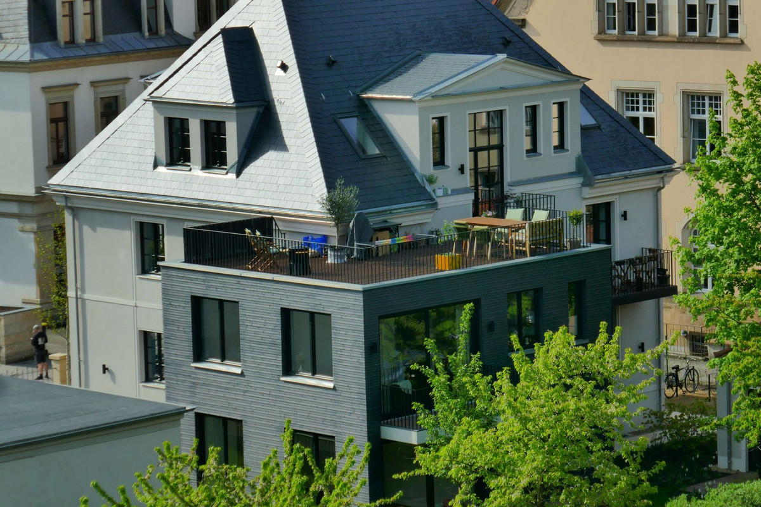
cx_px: 380
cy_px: 254
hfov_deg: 14.3
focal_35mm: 144
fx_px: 3044
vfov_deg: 9.5
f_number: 5.8
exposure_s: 1/640
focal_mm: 52.5
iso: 500
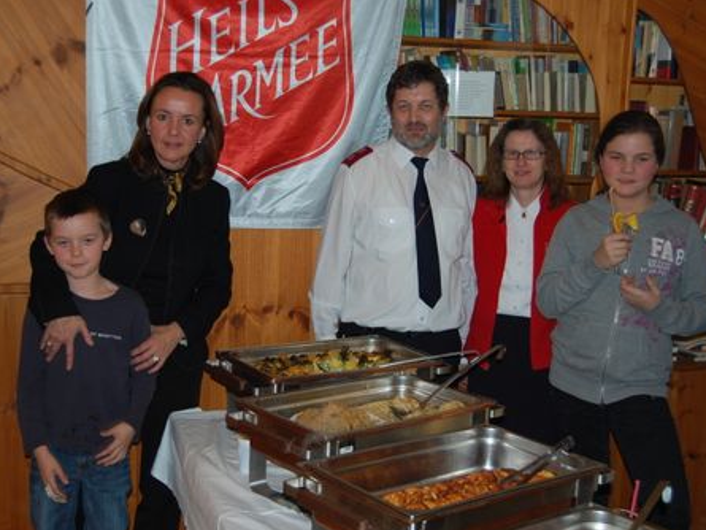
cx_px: 316
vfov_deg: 27.5
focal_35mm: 53
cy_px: 267
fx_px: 1081
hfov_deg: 36.1
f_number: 4.5
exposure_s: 1/60
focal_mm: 32
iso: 400
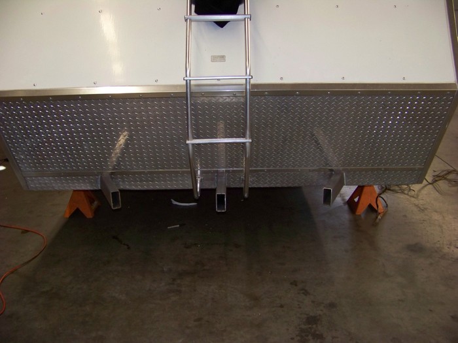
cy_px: 172
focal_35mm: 36
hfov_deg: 51.4
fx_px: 476
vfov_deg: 39.7
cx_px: 229
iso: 200
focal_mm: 5.85
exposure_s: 1/30
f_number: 2.8
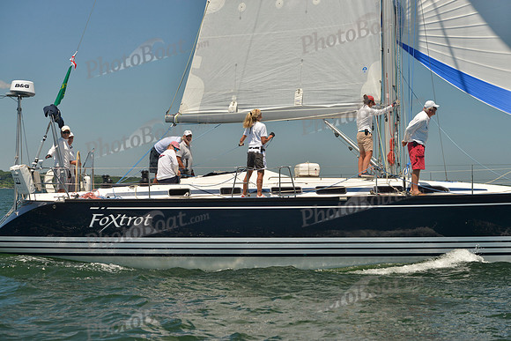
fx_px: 1207
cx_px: 256
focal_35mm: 85
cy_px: 170
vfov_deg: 16.1
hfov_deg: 23.9
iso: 280
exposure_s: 1/800
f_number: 7.1
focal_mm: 85
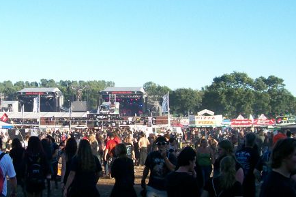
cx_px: 50
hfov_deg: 28.5
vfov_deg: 19.7
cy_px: 117
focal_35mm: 69
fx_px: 567
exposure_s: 1/664
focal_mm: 6
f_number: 2.7
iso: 80
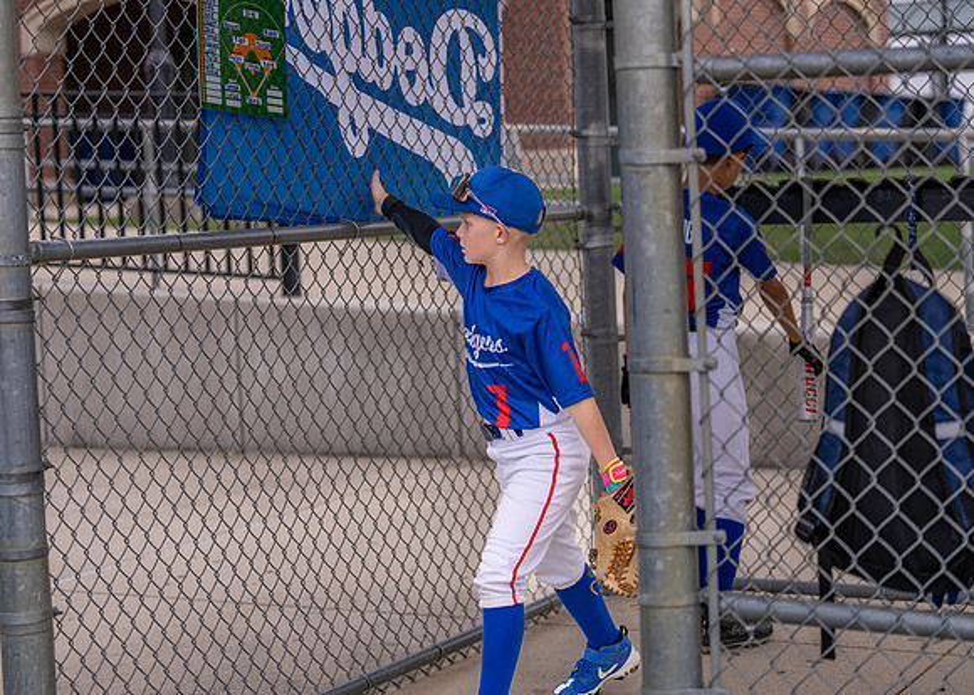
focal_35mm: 74
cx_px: 487
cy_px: 348
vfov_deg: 19.2
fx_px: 2060
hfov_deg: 26.6
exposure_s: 1/800
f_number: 2.8
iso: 100
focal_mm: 70
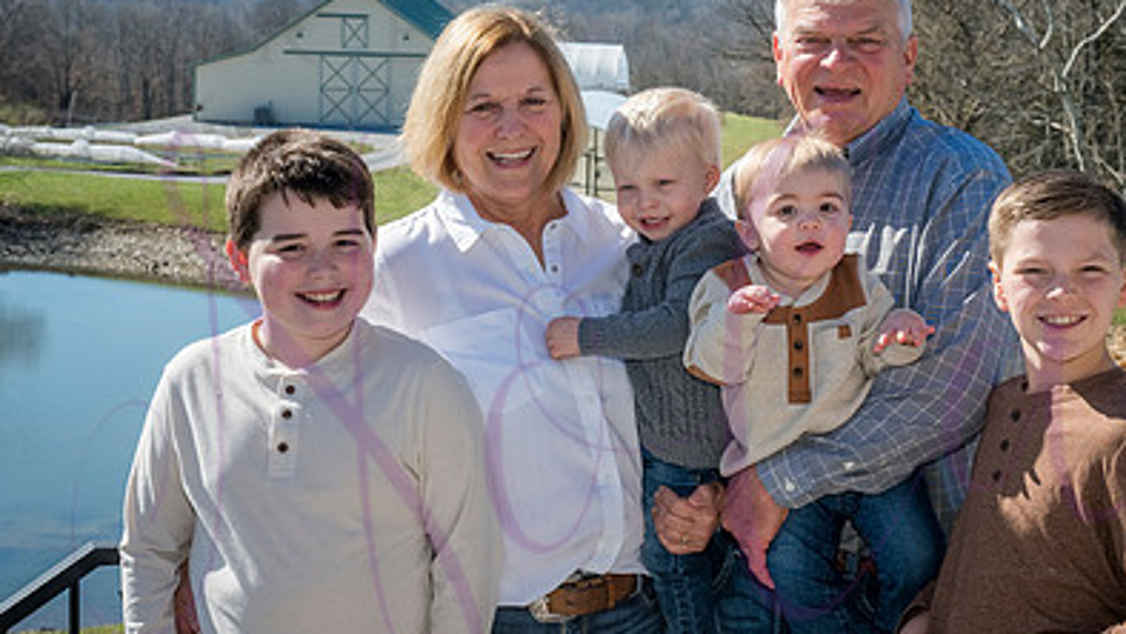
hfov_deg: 28.5
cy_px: 170
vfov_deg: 16.3
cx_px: 643
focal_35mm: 74
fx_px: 2210
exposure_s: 1/640
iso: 400
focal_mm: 48
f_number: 10
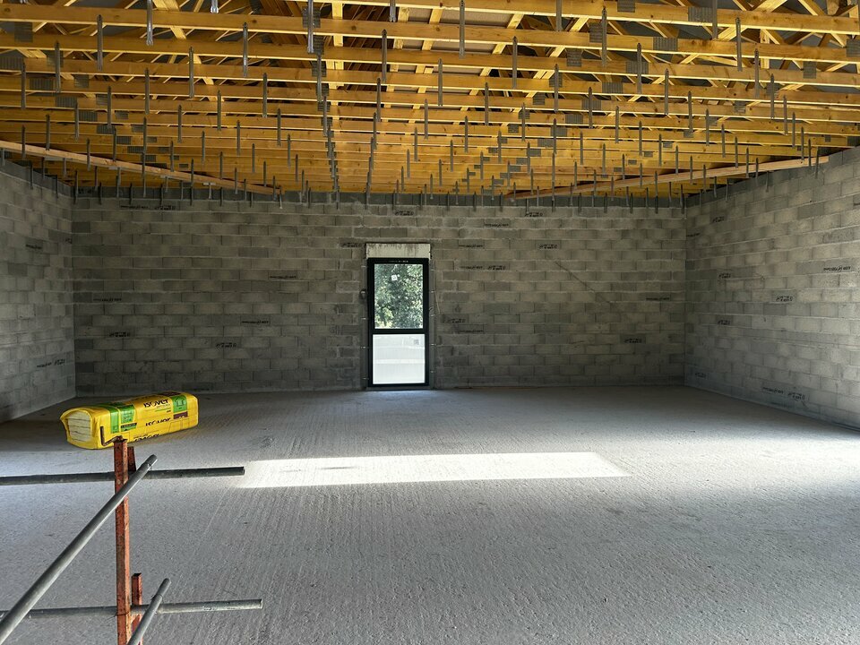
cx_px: 430
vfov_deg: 56.8
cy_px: 322
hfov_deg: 71.6
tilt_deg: -2.1
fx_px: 596
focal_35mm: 24
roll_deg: +0.5
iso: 125
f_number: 1.78
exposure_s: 1/170
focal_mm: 6.86
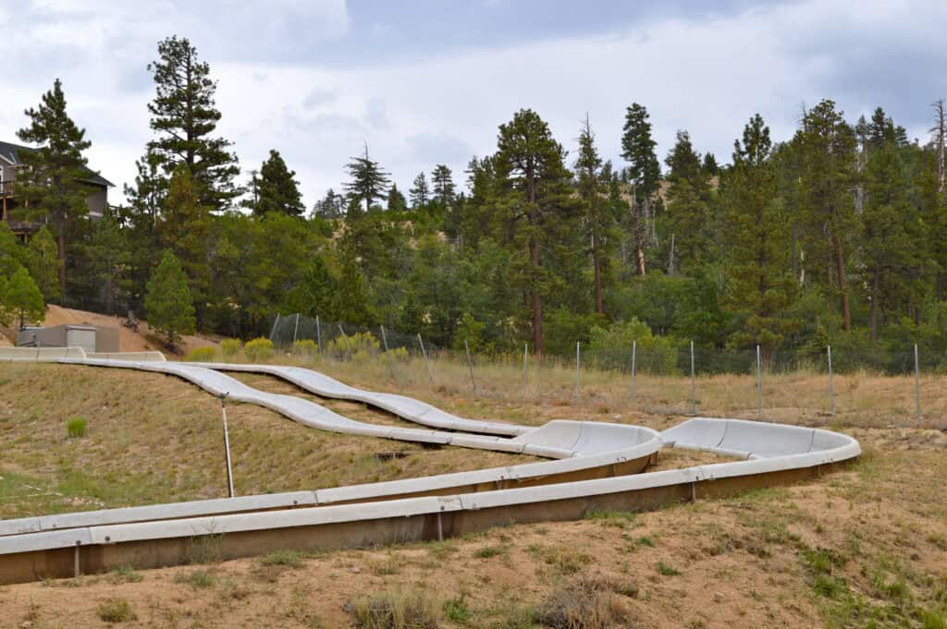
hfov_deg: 24.6
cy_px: 314
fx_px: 2168
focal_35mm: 82
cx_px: 474
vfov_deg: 16.5
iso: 100
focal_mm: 55
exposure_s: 1/200
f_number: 8
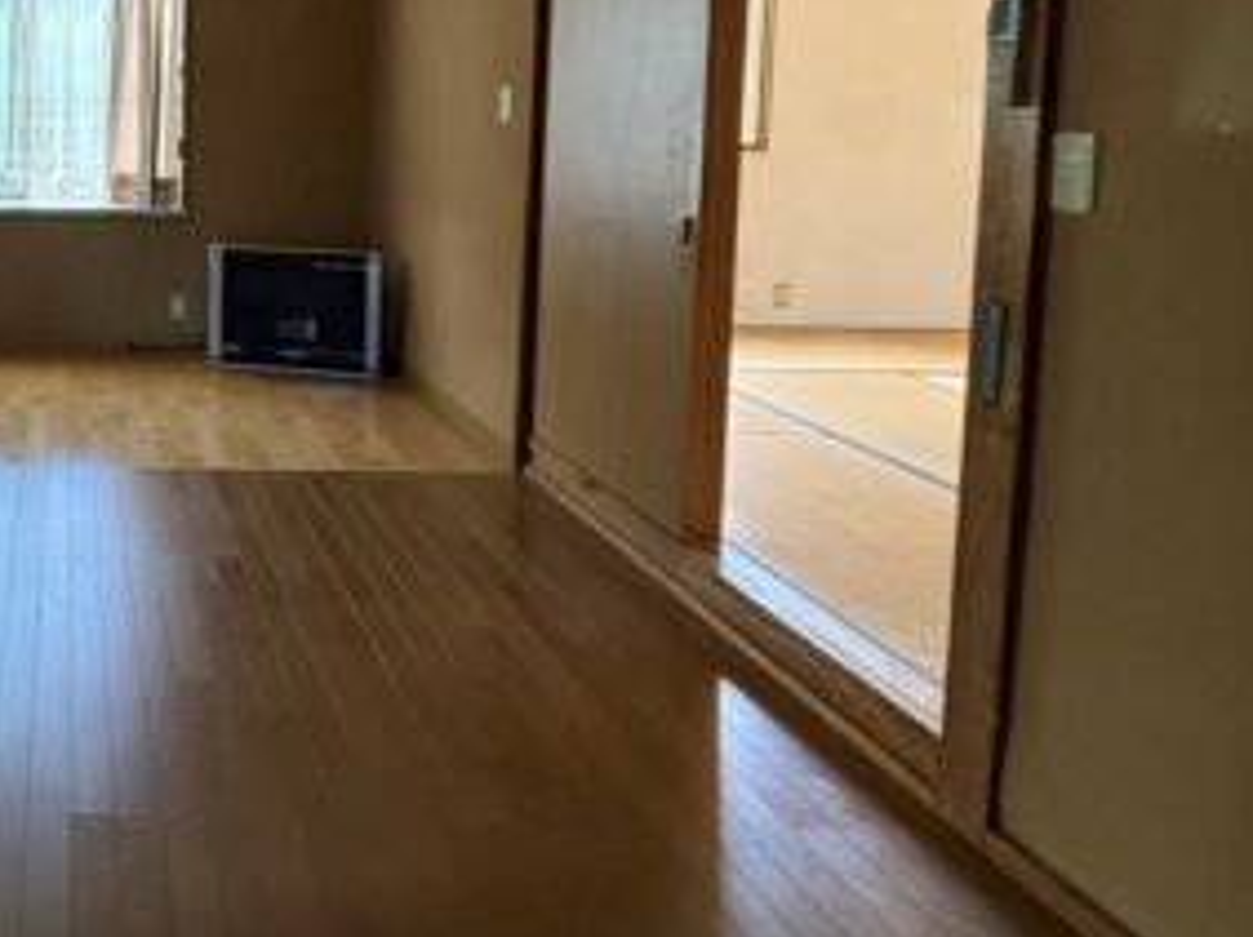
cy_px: 173
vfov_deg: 43.1
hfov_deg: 48.9
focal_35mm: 31
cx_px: 27
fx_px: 1121
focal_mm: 2.22
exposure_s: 1/60
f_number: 2.2
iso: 400
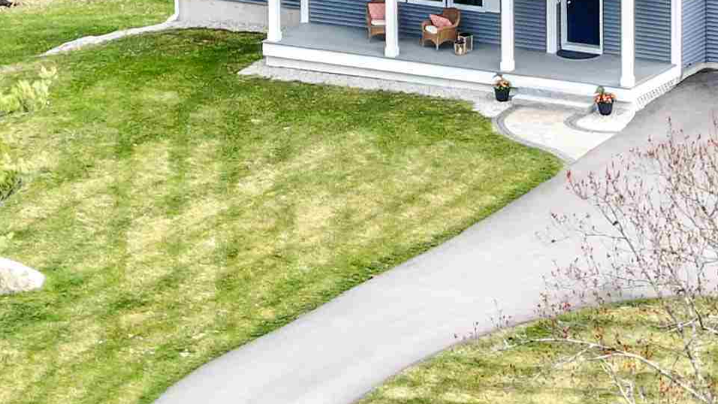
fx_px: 11063
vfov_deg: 2.1
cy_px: 62
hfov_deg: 3.7
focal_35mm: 581
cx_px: 515
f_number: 3.4
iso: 100
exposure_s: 1/200
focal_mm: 30.71
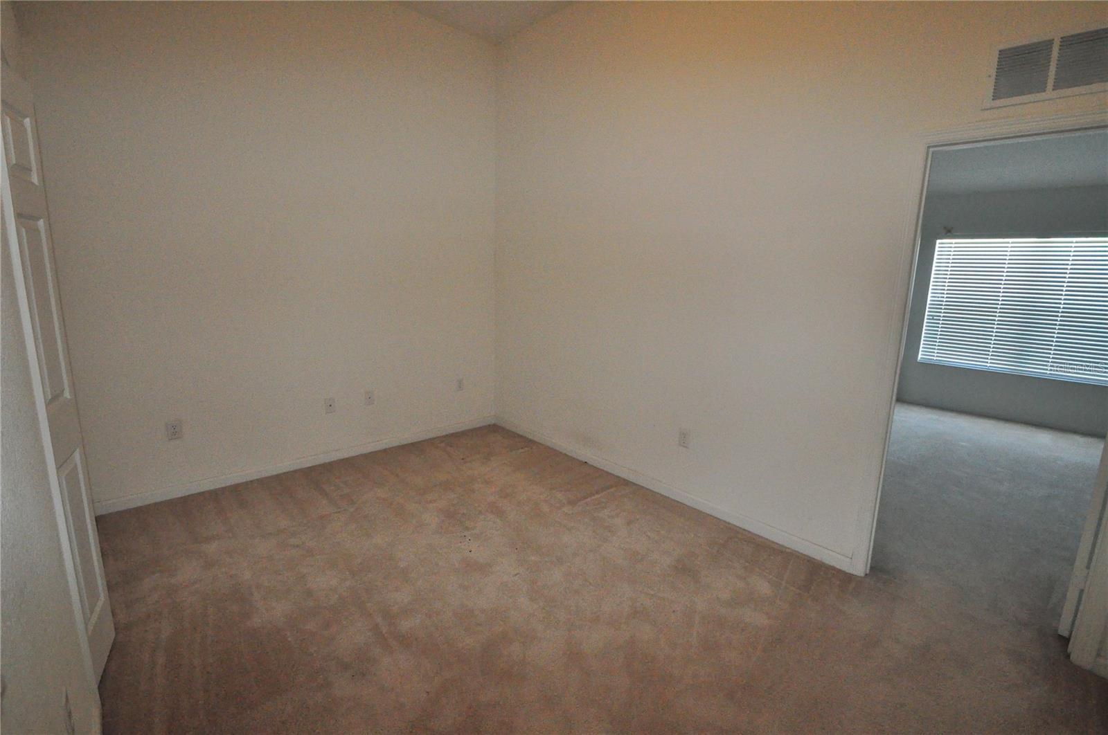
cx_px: 554
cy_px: 368
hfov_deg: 100.5
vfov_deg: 77.2
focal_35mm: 15
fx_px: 461
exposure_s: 1/60
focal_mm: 10
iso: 3200
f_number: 8
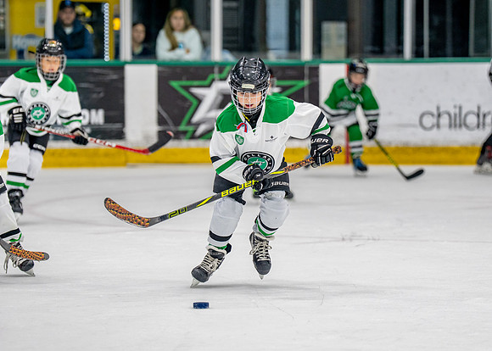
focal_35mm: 214
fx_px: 2995
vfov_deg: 6.7
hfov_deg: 9.4
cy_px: 164
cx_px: 252
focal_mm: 149
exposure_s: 1/1250
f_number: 2.8
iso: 1000
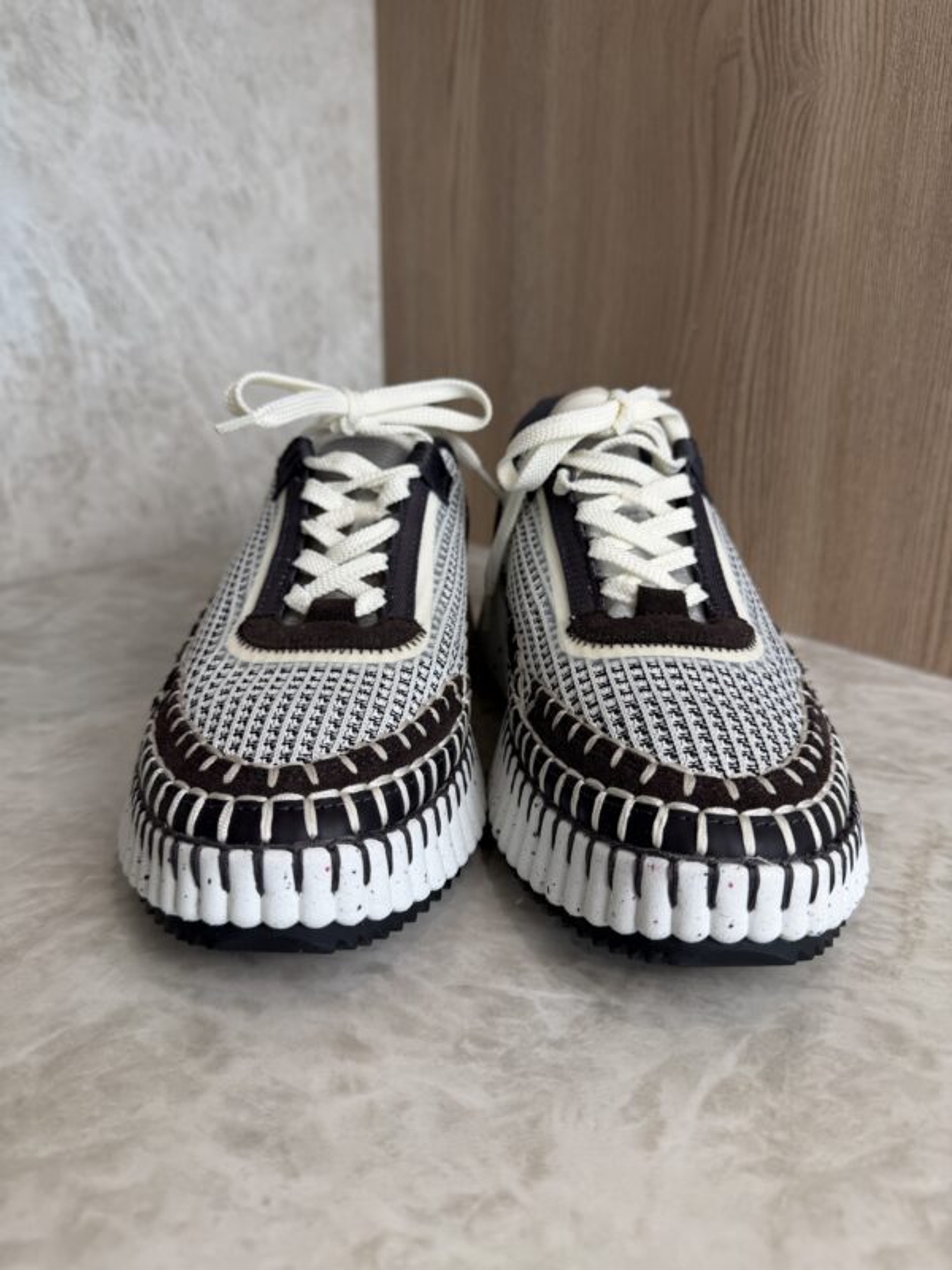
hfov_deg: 56.8
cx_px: 476
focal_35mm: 24
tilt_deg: -19.5
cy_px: 635
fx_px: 880
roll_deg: -1.2
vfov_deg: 71.6
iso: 50
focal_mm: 6.76
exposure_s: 1/120
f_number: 1.78
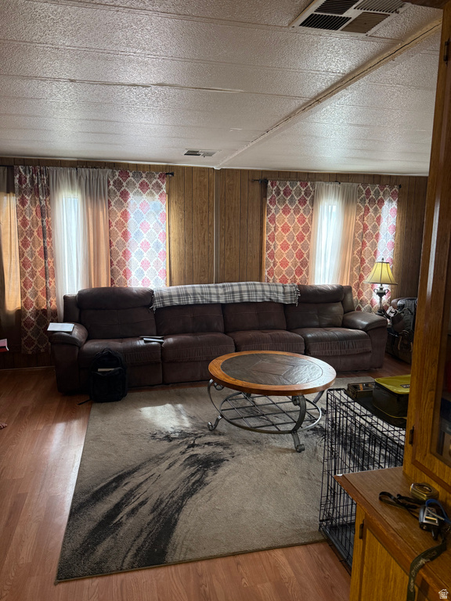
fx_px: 417
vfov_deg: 71.6
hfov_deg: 56.8
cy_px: 300
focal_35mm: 24
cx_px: 226
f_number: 1.78
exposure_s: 1/120
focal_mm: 6.76
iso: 250
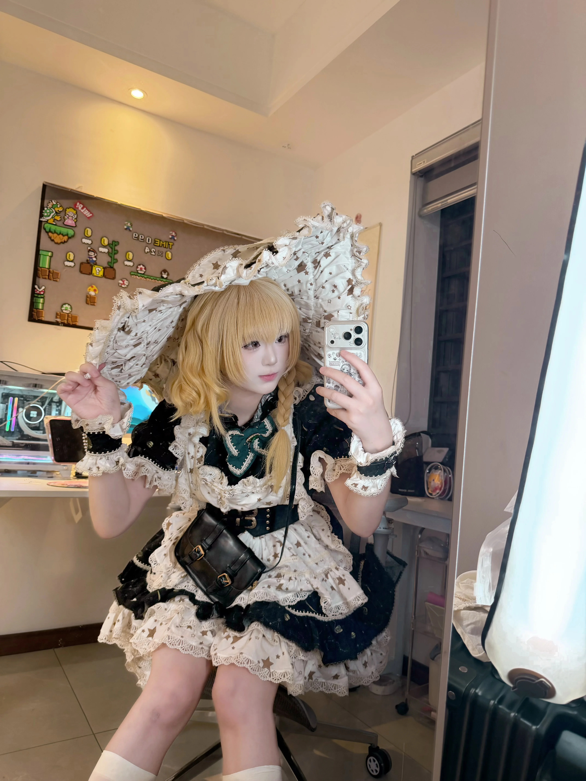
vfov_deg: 71.6
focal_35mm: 24
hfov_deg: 56.8
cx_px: 293
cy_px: 390
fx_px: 542
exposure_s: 1/91
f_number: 1.78
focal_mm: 6.76
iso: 200
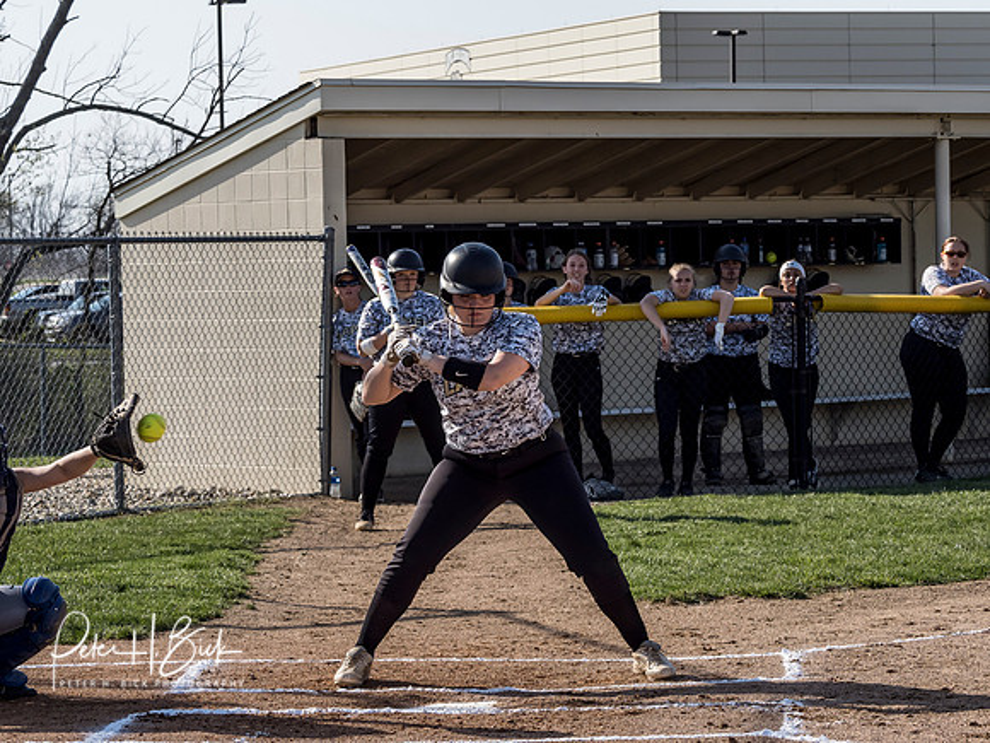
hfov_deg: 13.5
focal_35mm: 146
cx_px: 495
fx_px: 4176
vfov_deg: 10.2
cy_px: 372
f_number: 6.3
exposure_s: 1/1600
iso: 400
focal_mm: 73
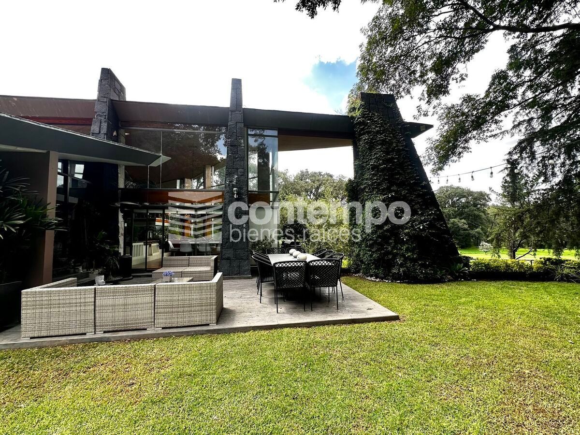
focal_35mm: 14
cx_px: 290
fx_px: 235
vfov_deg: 85.7
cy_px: 218
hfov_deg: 102.1
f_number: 2.2
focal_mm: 2.22
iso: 40
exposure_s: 1/190
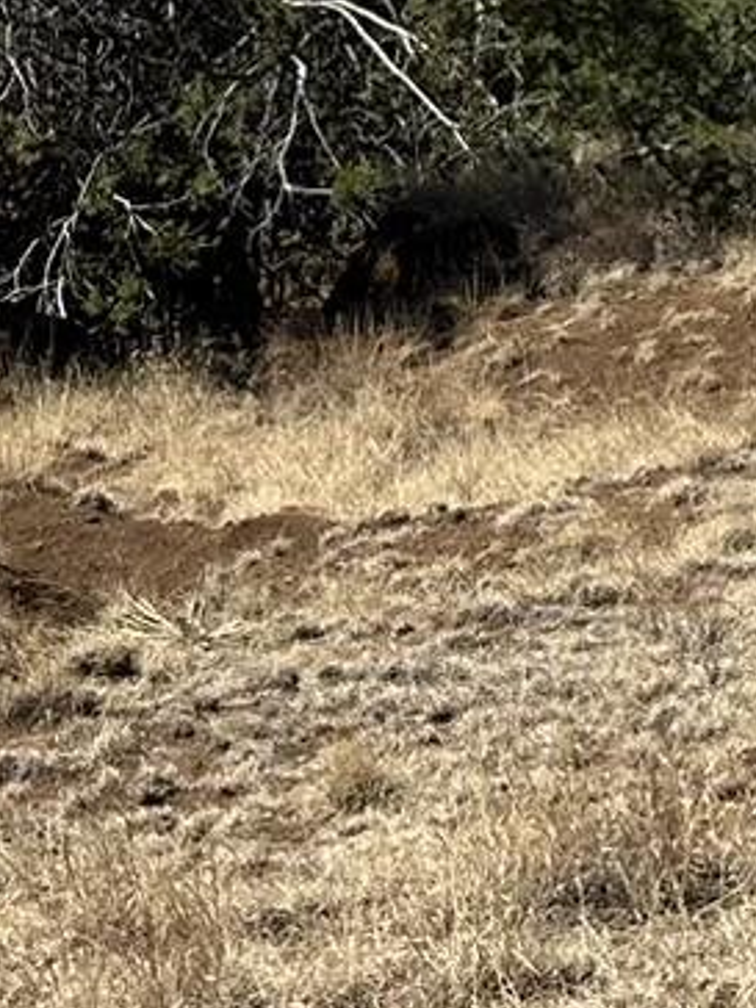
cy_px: -429
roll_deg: -2.0
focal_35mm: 135
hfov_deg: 9.6
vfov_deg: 13.9
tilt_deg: +1.2
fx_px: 3931
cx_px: 1875
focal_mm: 6.86
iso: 80
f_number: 1.78
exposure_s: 1/5848
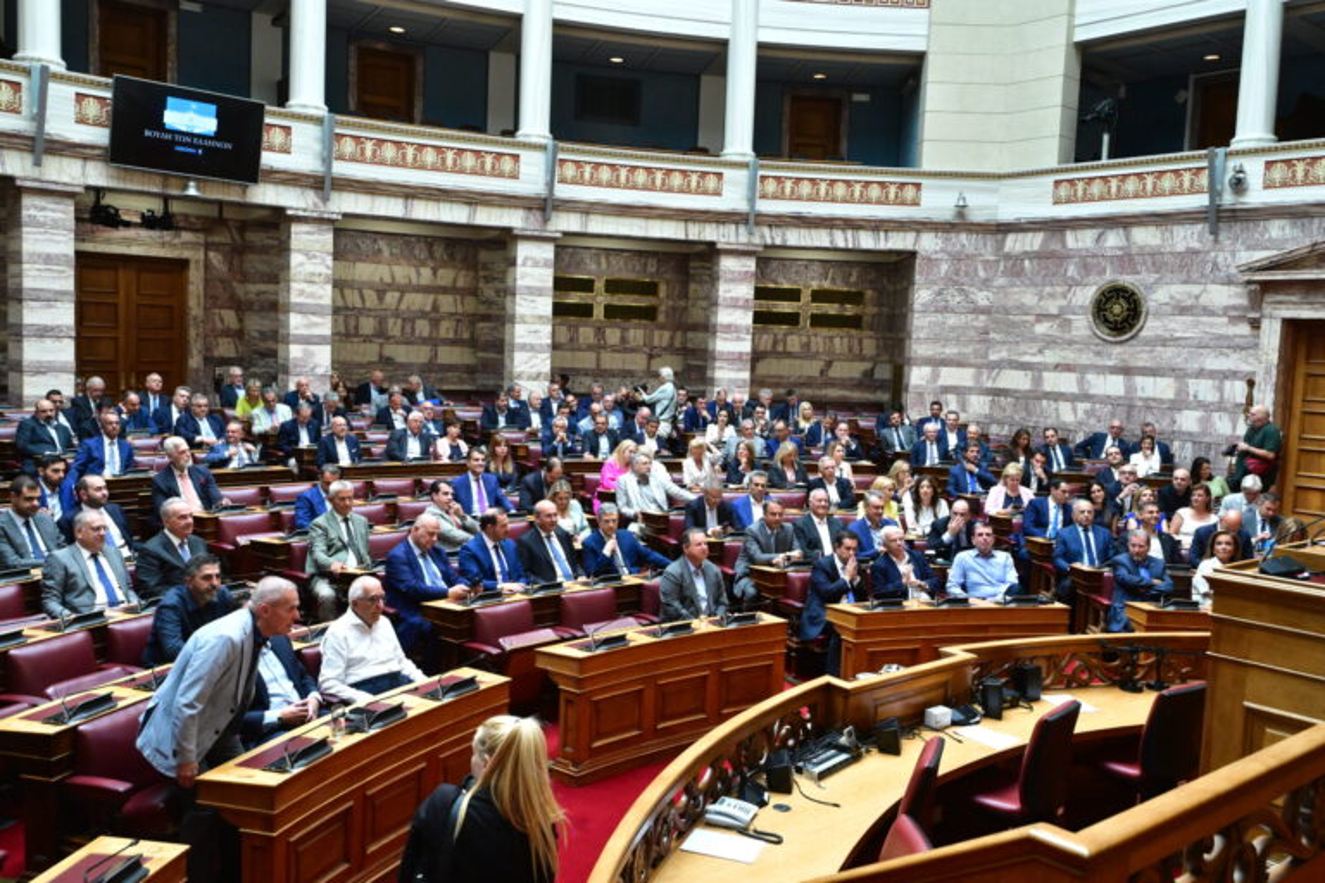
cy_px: 442
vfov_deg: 42.3
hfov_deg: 60.3
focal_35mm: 31
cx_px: 662
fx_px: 1141
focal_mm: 31
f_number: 6.3
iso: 8000
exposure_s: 1/400
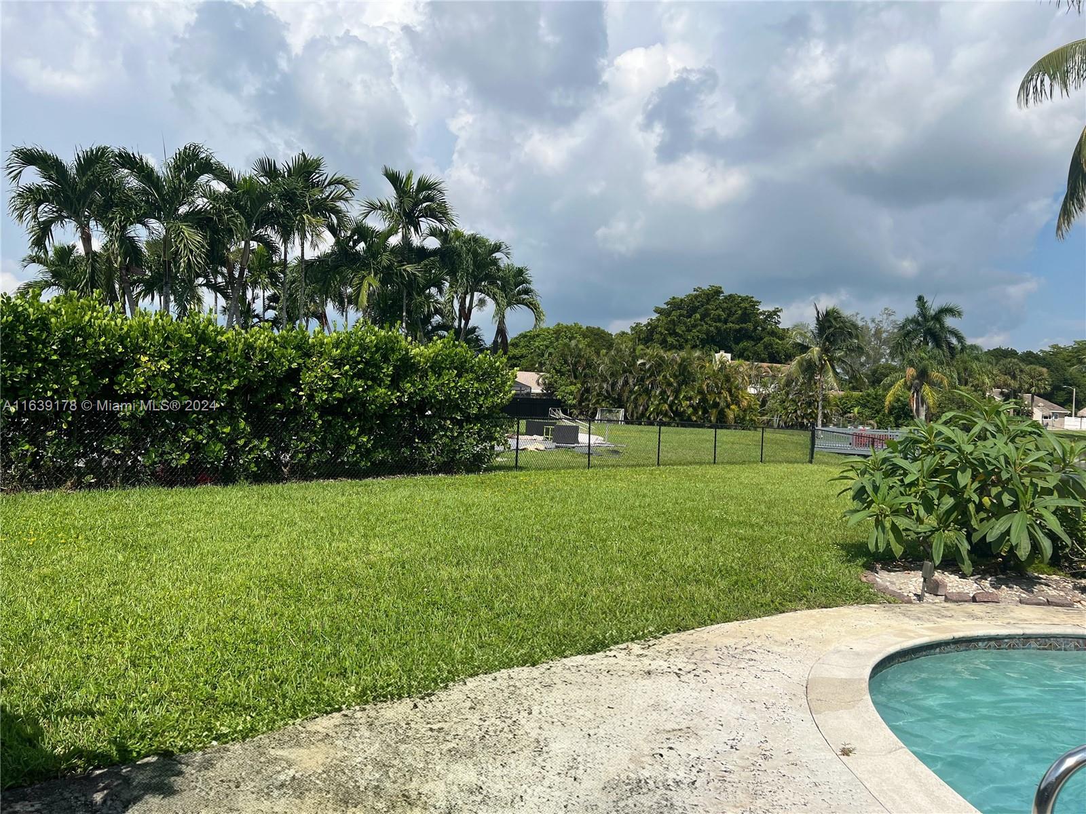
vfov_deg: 53.1
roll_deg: -1.7
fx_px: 816
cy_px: 407
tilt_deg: -0.7
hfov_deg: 67.3
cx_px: 543
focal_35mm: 26
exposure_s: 1/6579
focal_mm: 5.7
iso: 50
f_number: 1.5
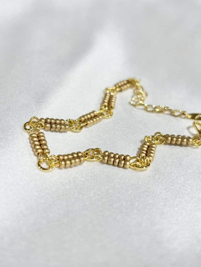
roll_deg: +1.9
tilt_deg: -30.6
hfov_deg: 28.0
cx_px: 100
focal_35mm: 52
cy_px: 134
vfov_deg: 36.8
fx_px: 403
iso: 32
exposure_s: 1/297
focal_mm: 5.96
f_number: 1.6
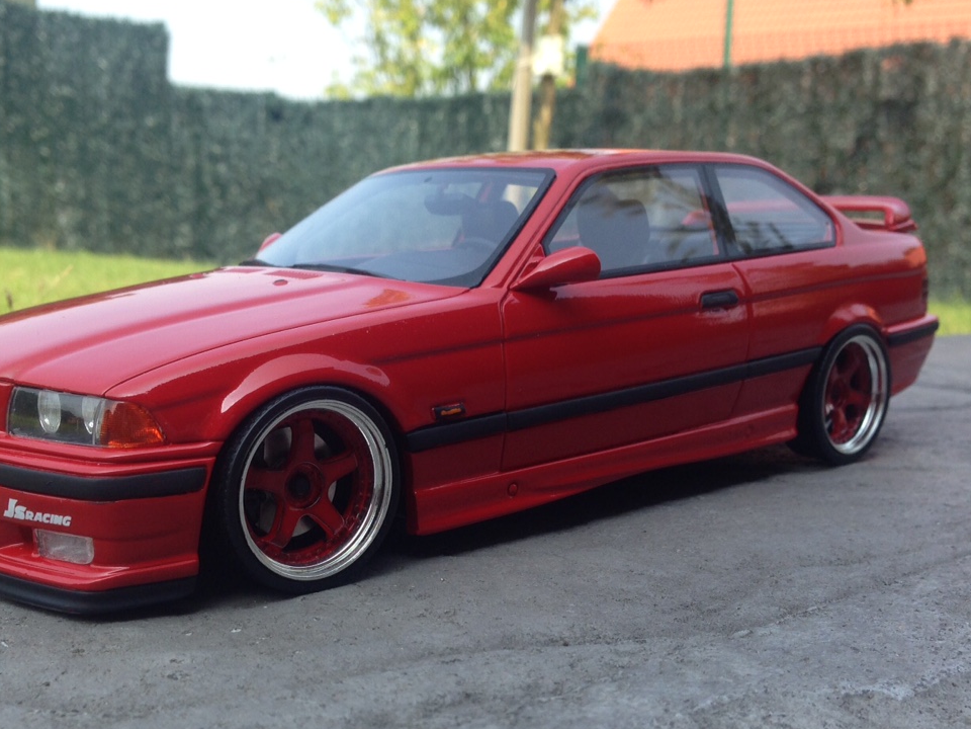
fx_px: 1234
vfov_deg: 32.8
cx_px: 468
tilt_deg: -9.5
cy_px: 408
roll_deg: -1.9
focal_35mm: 44
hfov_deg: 42.9
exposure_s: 1/497
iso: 50
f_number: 2.4
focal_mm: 4.12
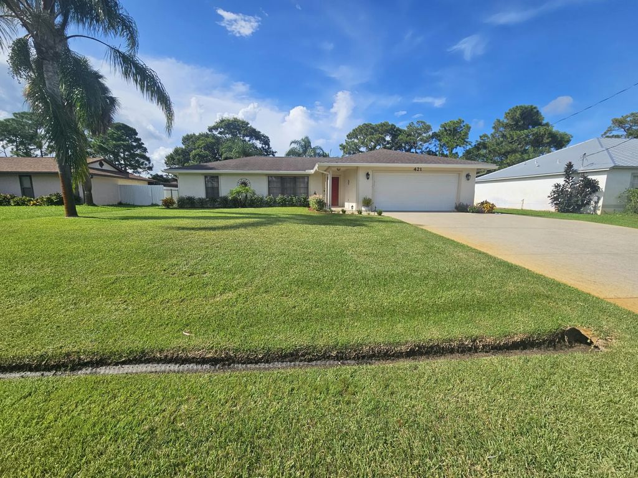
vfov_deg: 89.9
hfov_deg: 106.2
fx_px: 240
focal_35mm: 13
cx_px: 319
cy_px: 239
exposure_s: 1/3409
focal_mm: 2.2
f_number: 2.2
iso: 50
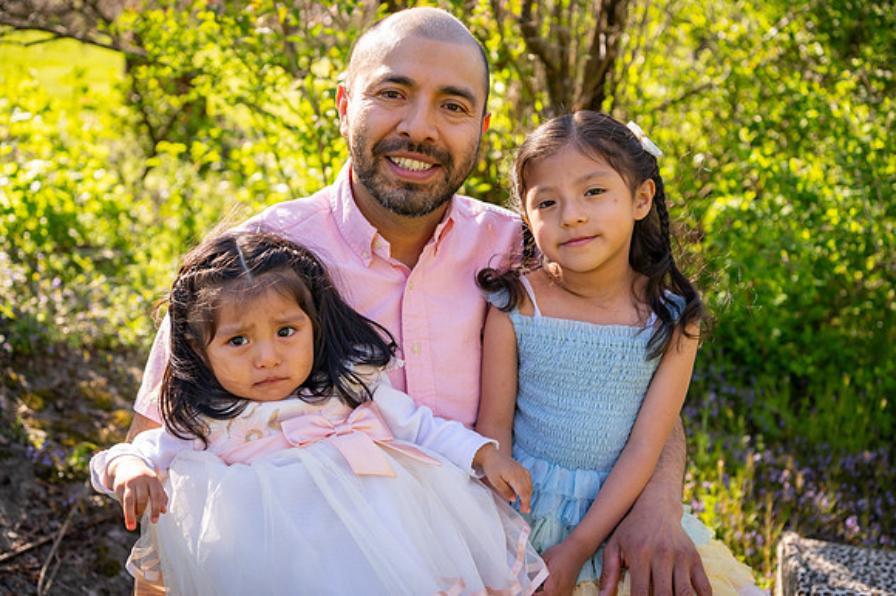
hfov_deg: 41.1
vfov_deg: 28.0
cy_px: 298
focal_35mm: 48
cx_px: 448
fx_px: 1194
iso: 200
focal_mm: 48
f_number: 4
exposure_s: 1/400
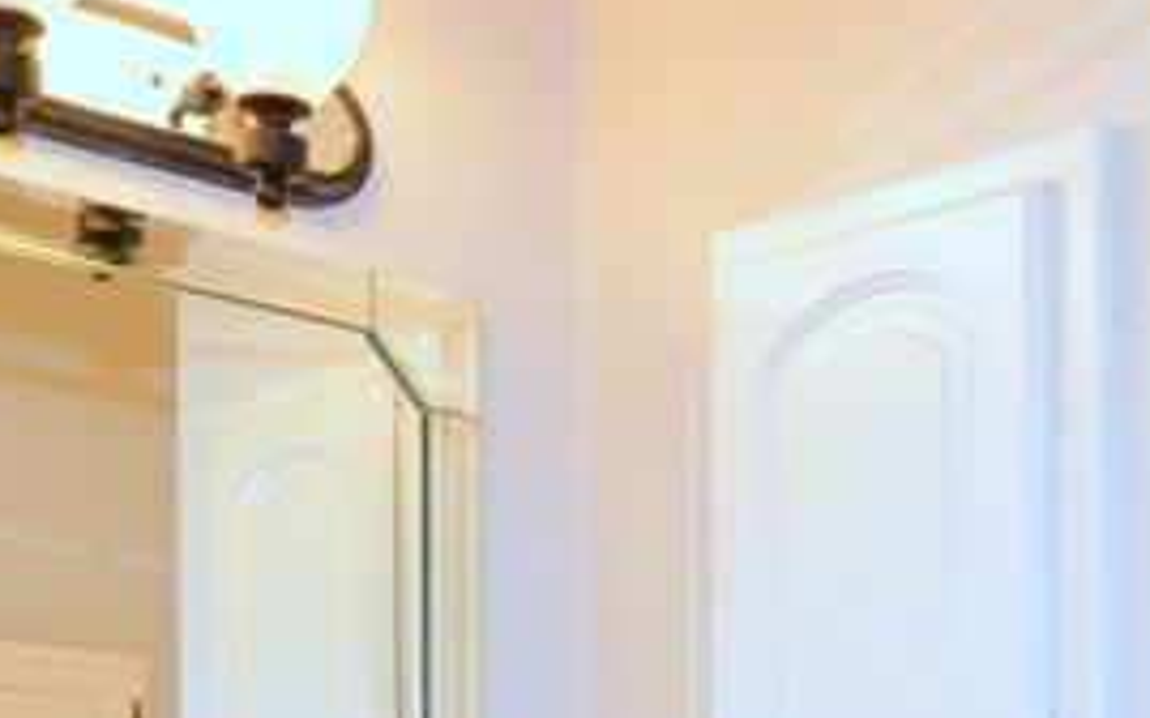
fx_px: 2319
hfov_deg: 26.7
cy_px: 951
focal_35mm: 74
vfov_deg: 16.6
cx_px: 1079
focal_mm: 12
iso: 250
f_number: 4
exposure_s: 1/60
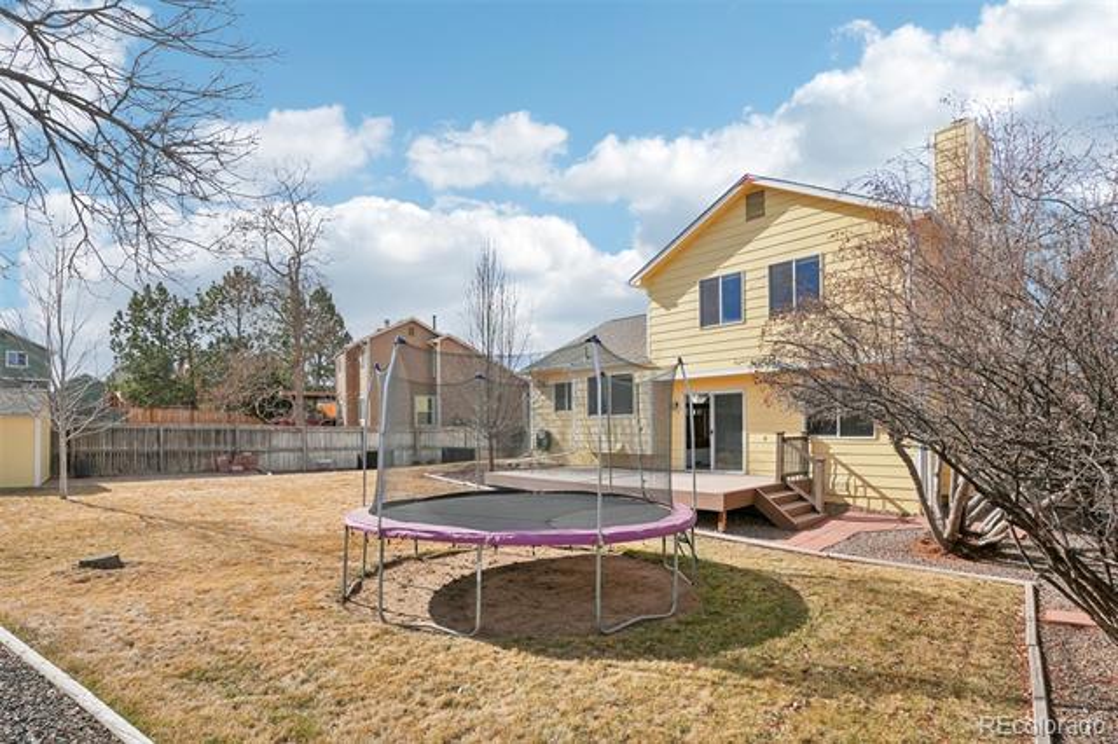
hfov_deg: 95.0
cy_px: 372
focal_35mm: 16
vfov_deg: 72.0
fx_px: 512
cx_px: 559
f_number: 8
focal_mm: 11
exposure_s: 1/500
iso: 100
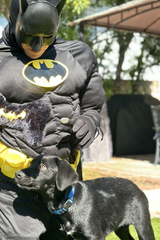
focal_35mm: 64
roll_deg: +2.1
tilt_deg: -0.3
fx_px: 426
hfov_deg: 21.2
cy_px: 125
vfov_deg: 31.4
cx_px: 53
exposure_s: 1/719
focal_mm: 6.86
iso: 80
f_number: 1.78
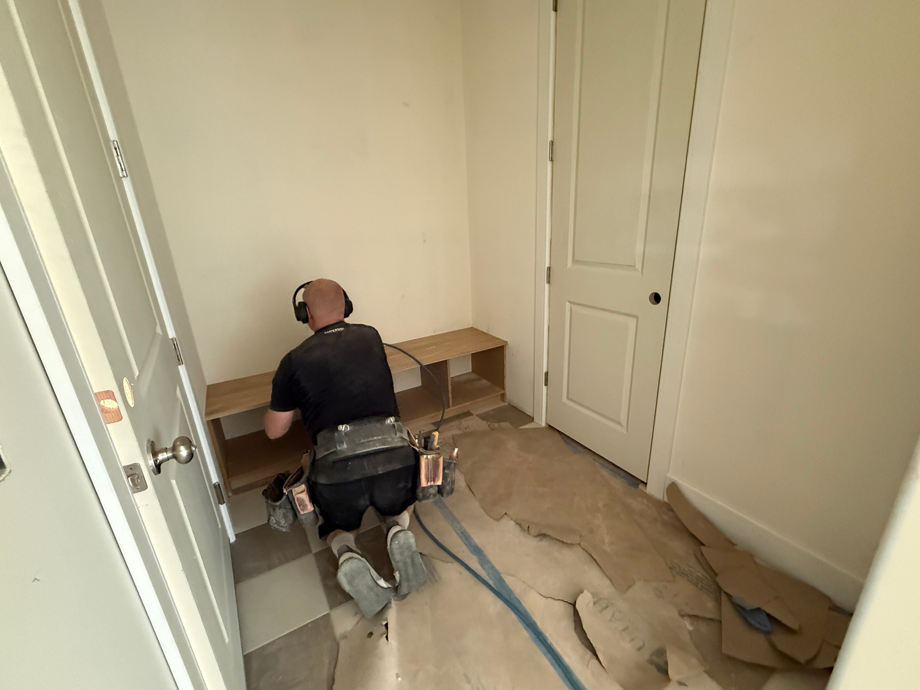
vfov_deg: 81.8
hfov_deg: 98.2
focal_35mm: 15
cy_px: 346
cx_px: 455
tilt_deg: -18.8
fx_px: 399
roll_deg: +3.6
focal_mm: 2.22
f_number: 2.2
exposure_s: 1/60
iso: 800
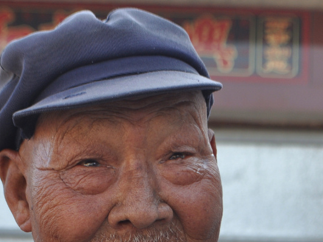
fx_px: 1671
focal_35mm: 179
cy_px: 195
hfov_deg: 11.0
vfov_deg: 8.3
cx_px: 99
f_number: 8
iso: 200
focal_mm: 55
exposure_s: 1/60
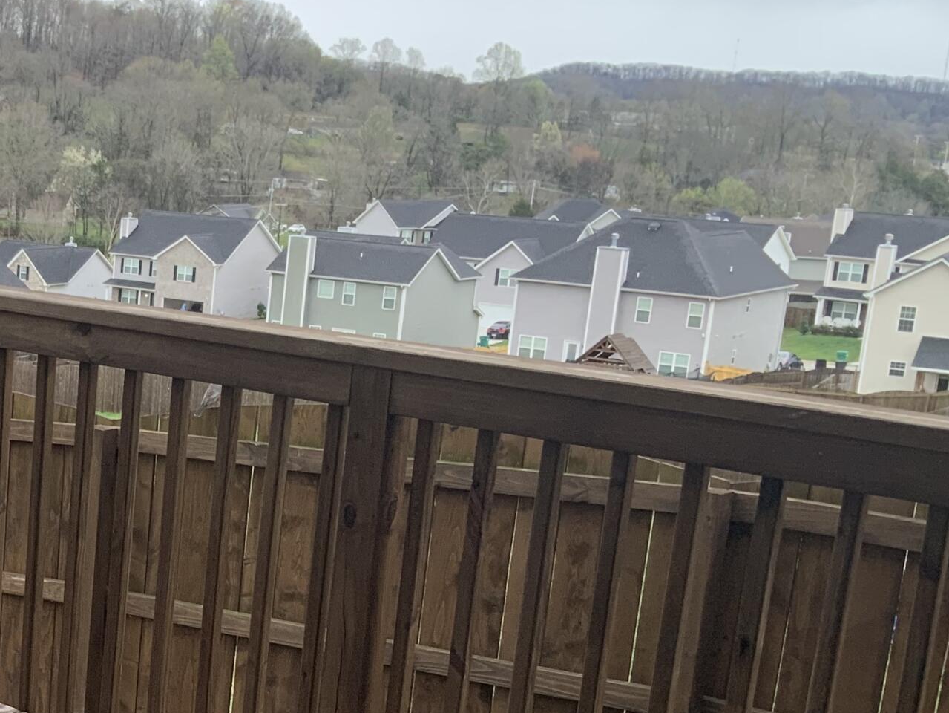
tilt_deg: -13.3
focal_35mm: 68
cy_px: 582
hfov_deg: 26.6
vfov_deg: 21.3
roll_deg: -2.3
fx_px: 1865
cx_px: -50
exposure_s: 1/120
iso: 50
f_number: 1.8
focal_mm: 3
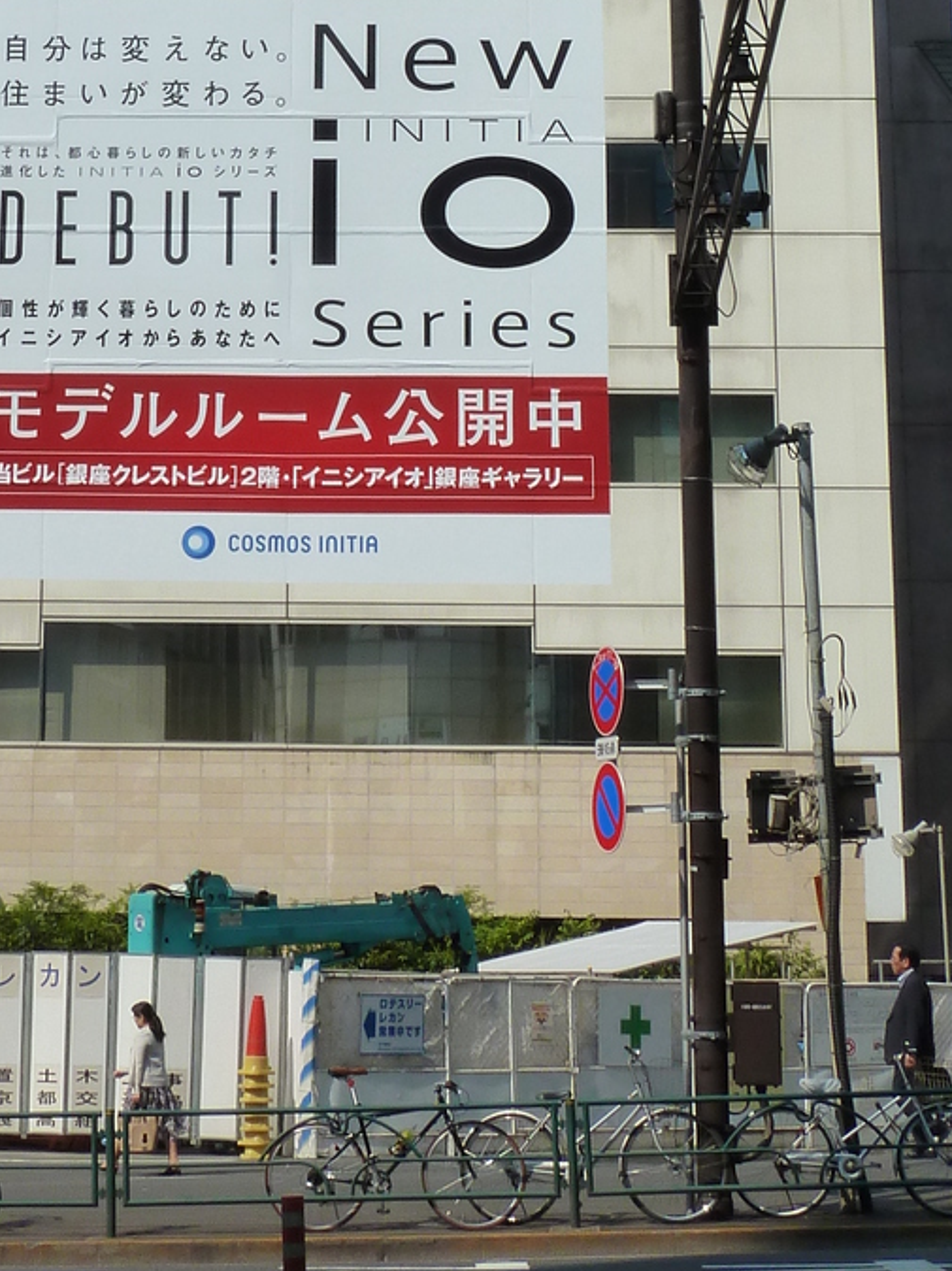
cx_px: 294
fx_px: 3486
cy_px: 19
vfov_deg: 20.1
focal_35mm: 95
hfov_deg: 15.5
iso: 125
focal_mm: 6.5
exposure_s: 1/640
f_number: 5.6
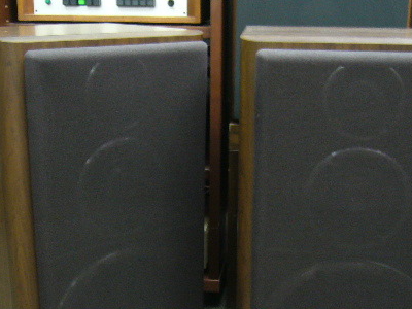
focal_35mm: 56
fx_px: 667
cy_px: 220
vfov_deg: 25.9
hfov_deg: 34.3
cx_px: 205
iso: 200
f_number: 2.8
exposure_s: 1/8
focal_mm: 5.8
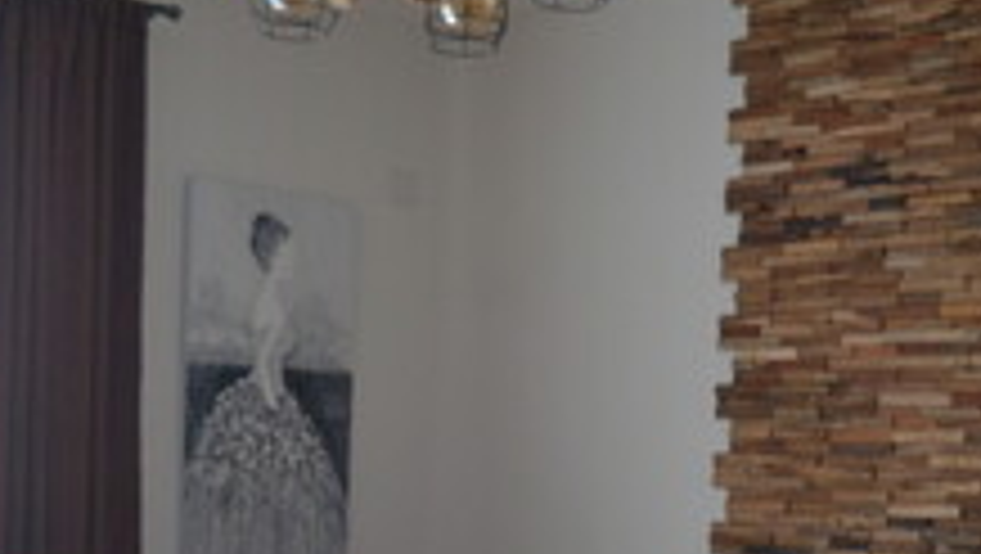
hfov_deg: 30.5
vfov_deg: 17.2
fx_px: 1796
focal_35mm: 69
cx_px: 472
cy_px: 529
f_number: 3.8
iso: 1600
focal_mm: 24
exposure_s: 1/60
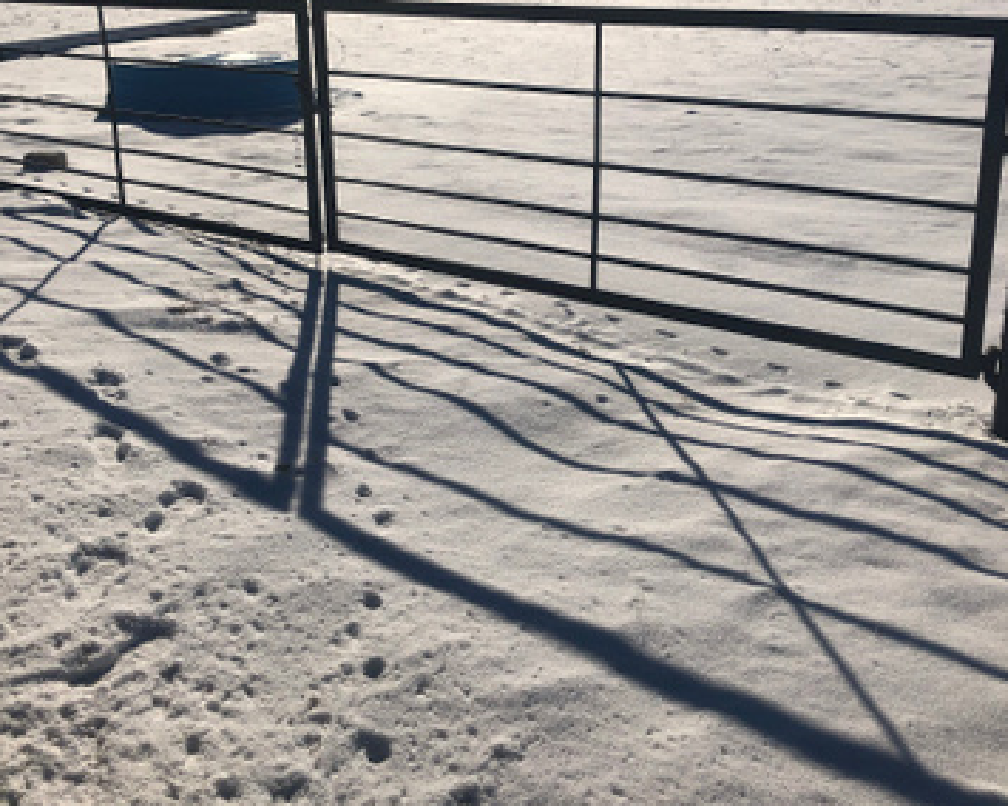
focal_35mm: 37
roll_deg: +2.5
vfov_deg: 39.5
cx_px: 508
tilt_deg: -16.8
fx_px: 1104
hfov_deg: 49.1
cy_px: 253
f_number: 1.8
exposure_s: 1/12195
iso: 25
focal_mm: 4
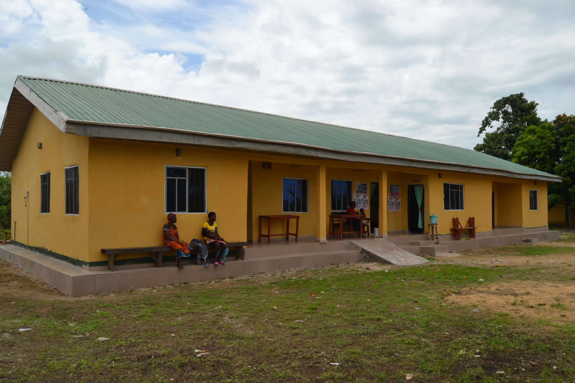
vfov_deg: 47.9
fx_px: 431
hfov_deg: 67.4
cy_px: 192
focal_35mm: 27
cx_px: 288
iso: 100
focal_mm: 18
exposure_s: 1/200
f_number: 10
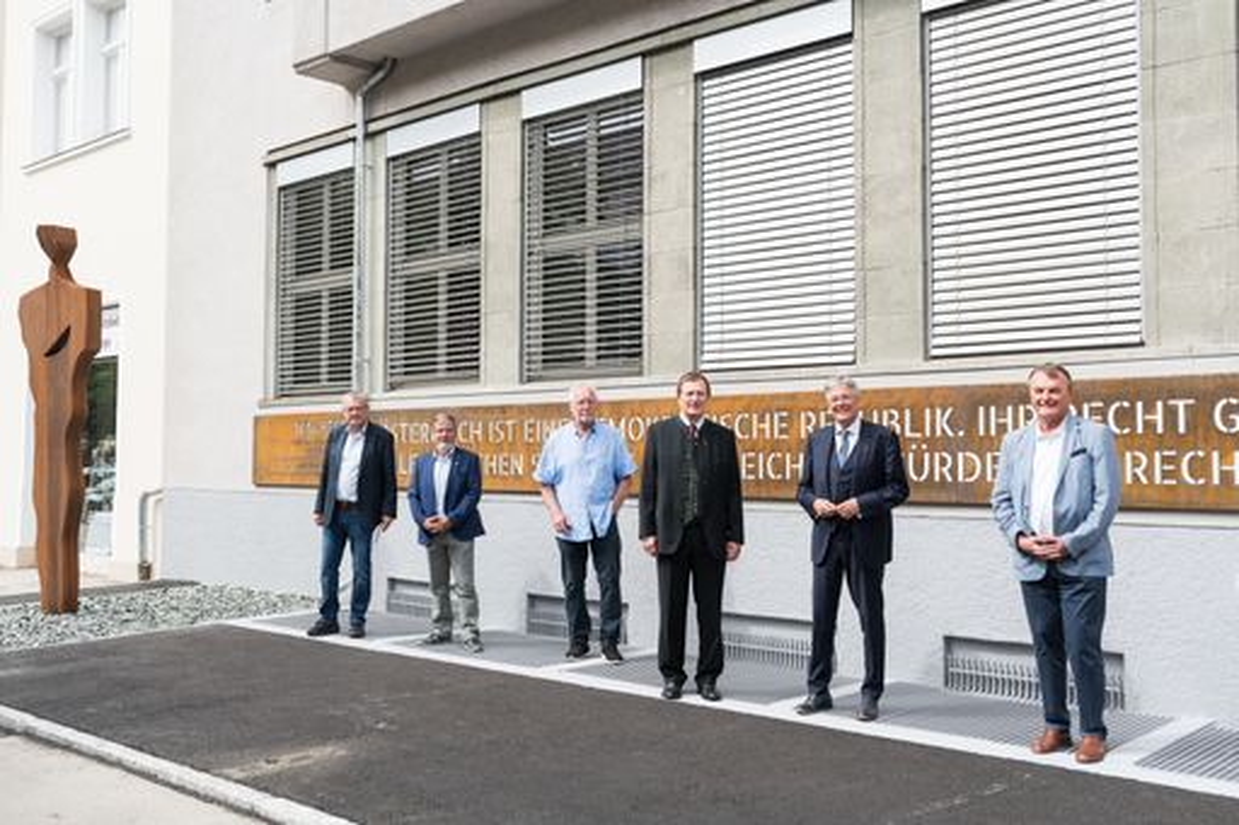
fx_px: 1204
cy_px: 412
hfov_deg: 54.4
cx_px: 620
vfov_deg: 37.8
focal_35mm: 35
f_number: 4
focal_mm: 35
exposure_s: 1/640
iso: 200
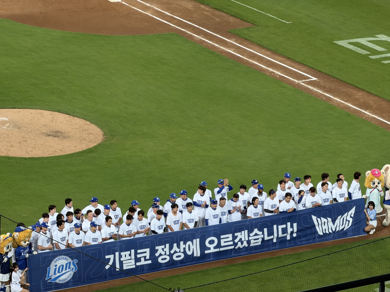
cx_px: 195
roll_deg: -2.5
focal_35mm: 200
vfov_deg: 7.4
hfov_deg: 9.9
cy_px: 146
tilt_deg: -18.1
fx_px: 2253
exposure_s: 1/120
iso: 200
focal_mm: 16.89
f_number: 2.8
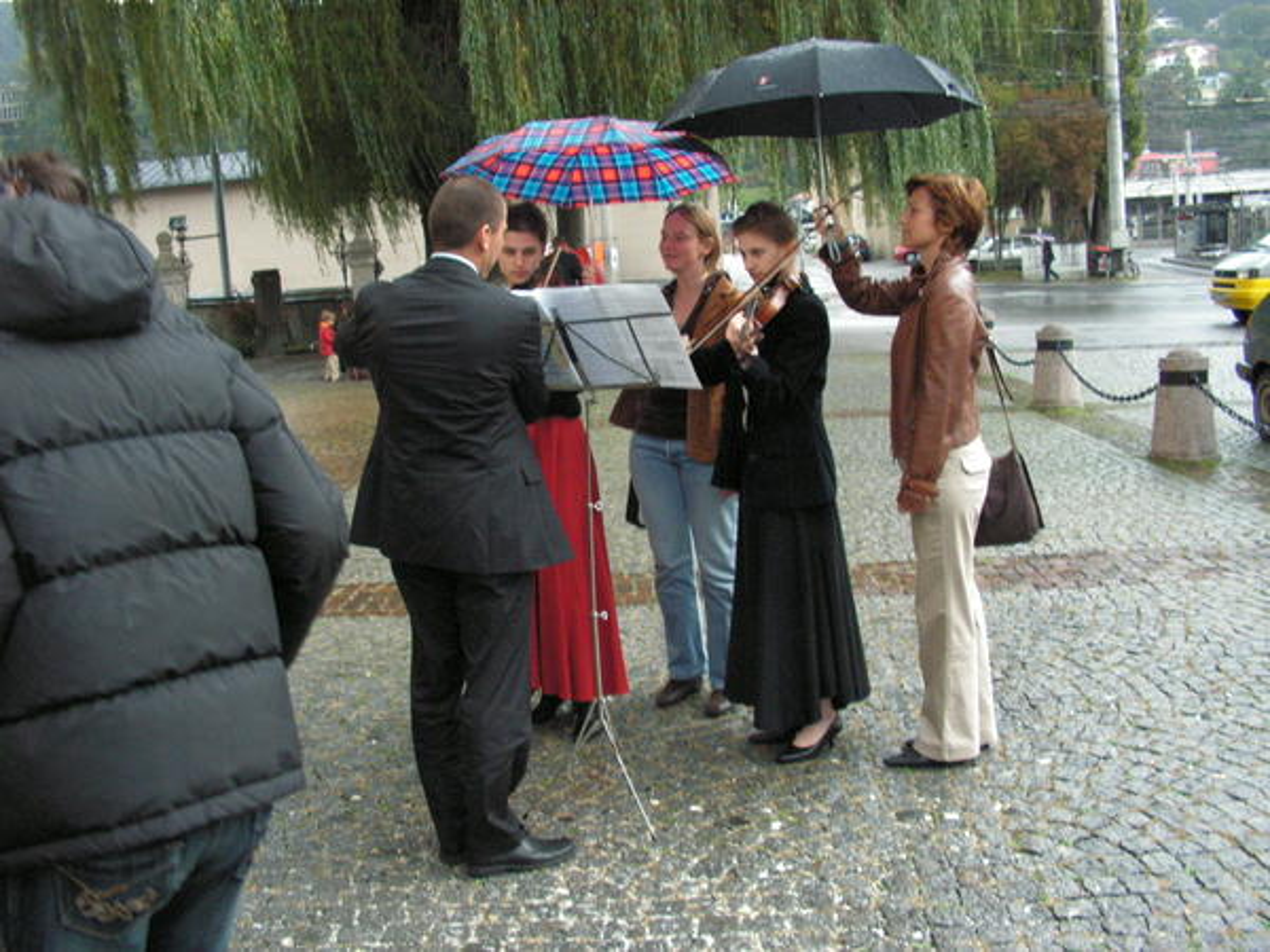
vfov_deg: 39.7
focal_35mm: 36
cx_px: 635
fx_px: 1321
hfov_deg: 51.4
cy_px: 476
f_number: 3.2
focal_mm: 6
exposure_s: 1/40
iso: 160
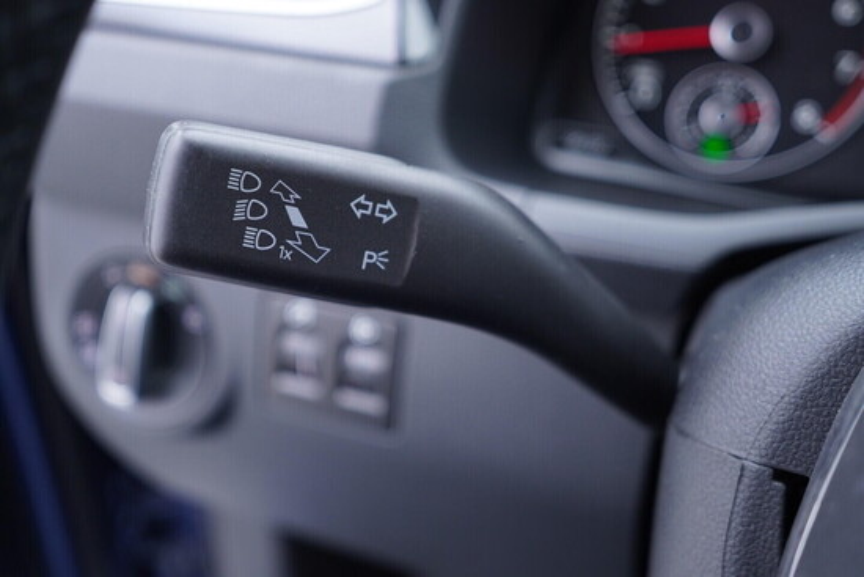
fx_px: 864
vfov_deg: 36.9
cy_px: 288
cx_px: 432
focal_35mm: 36
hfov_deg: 53.1
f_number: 2.8
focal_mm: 24
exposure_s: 1/40
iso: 320
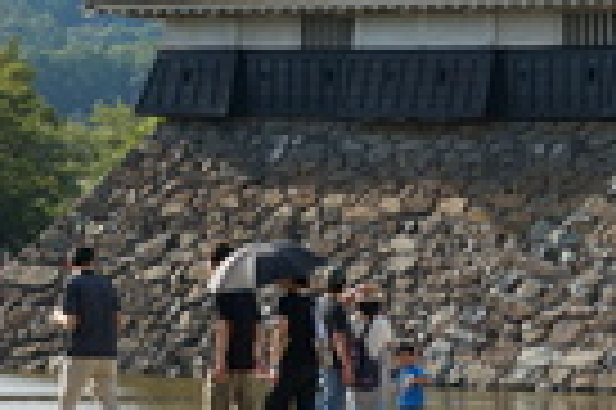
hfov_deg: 6.8
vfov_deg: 4.5
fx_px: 5161
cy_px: -196
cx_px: 315
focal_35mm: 302
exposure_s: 1/200
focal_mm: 46
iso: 100
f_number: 9
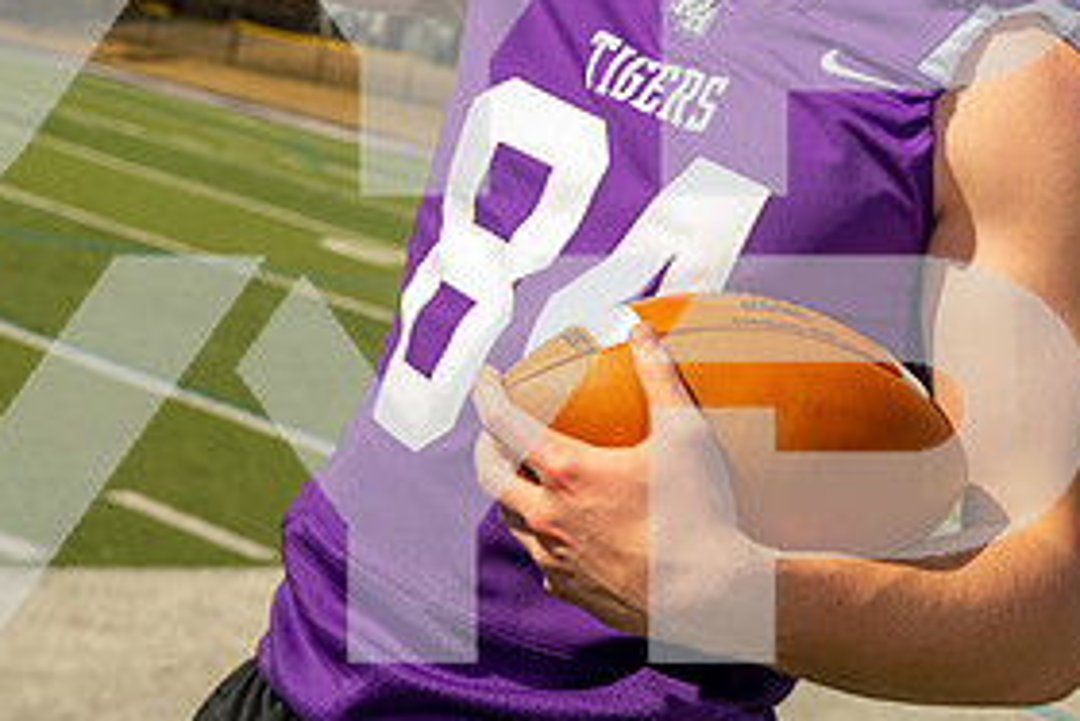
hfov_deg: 23.4
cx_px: 586
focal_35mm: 87
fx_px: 2611
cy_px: -6
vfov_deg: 15.4
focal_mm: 42
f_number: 5.6
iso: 100
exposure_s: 1/125
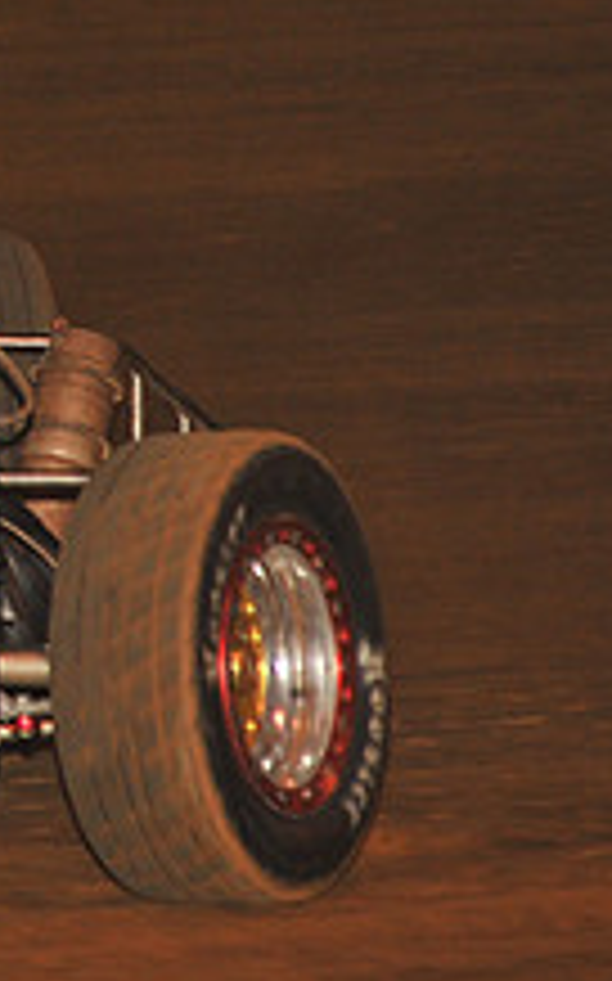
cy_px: 214
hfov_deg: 2.4
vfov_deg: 3.9
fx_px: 14510
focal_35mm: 543
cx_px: -450
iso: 1000
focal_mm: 200
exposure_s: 1/320
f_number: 6.3
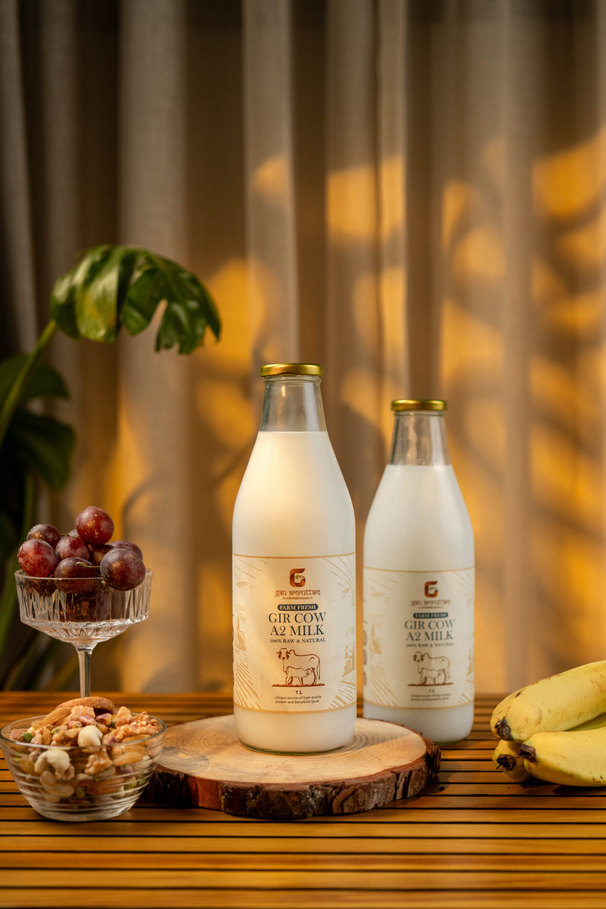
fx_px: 1262
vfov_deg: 39.6
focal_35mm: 50
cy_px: 454
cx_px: 303
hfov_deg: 27.0
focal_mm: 50
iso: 320
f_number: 3.2
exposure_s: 1/160
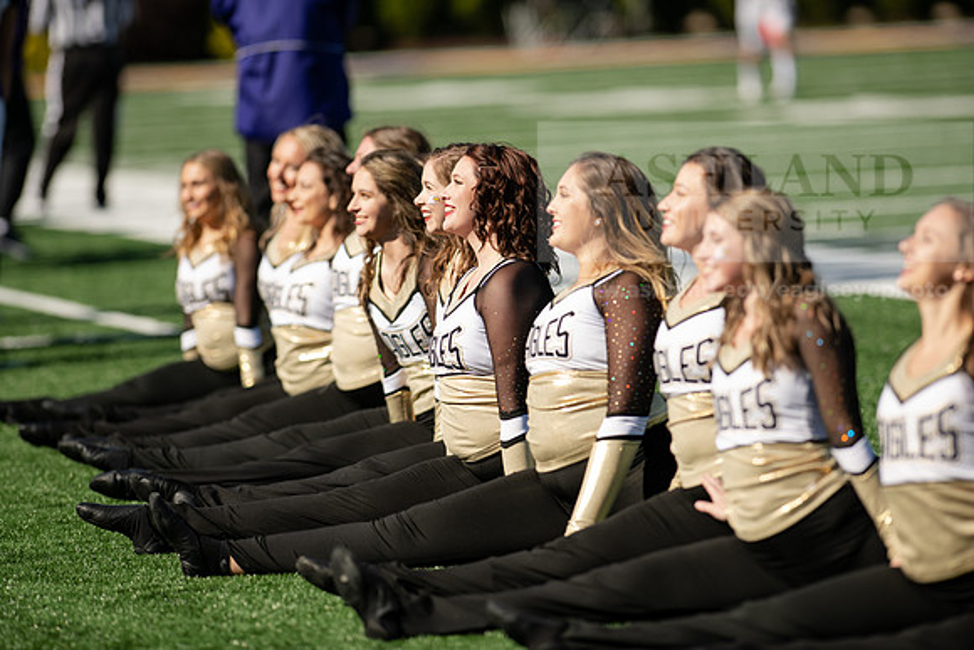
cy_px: 325
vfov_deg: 4.6
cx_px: 487
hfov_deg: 6.9
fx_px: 8118
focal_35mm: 300
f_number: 3.5
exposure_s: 1/1600
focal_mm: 300
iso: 125
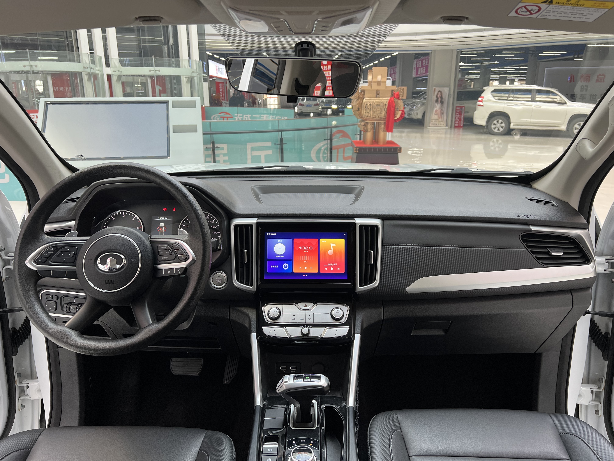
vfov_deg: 53.1
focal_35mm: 26
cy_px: 230
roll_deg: +0.3
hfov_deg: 67.3
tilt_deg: -16.9
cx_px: 307
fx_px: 461
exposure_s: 1/121
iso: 80
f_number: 1.5
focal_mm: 5.7
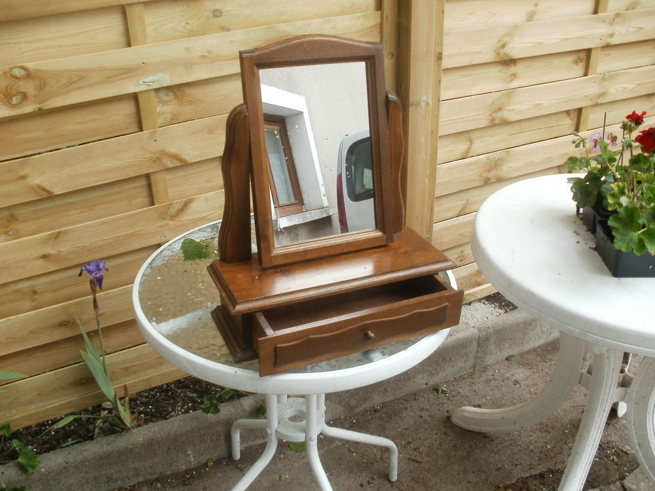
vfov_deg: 39.7
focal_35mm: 36
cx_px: 328
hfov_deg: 51.4
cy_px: 246
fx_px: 681
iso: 100
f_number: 3.5
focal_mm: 6.3
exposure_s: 1/160
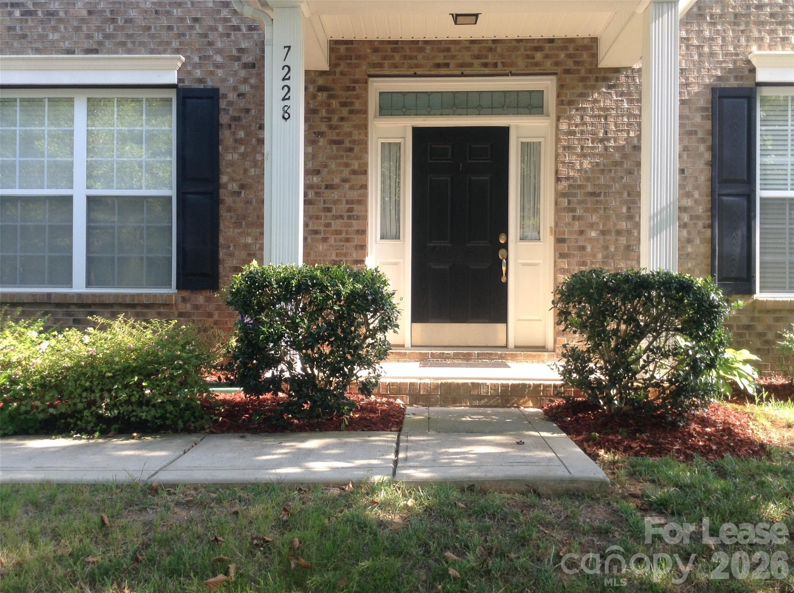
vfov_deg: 42.8
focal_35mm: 33
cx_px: 397
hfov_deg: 55.4
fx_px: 756
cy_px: 296
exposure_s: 1/141
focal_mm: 3.3
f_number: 2.4
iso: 25
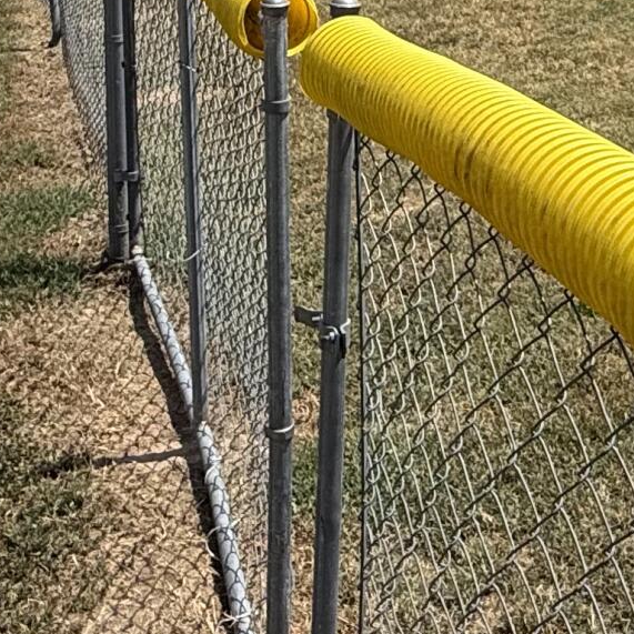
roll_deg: +0.3
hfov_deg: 25.8
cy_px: -205
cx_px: 547
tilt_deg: -1.4
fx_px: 1347
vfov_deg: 23.3
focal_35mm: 65
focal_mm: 2.22
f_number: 2.2
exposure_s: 1/2410
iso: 50
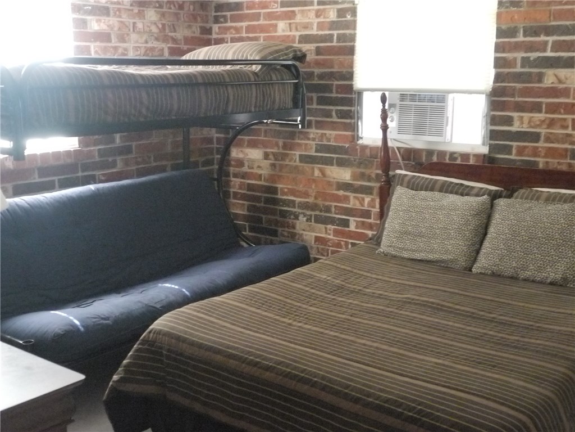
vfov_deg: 34.3
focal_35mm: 42
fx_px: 698
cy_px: 216
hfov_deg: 44.8
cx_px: 288
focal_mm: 15
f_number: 4.1
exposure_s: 1/8
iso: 1600
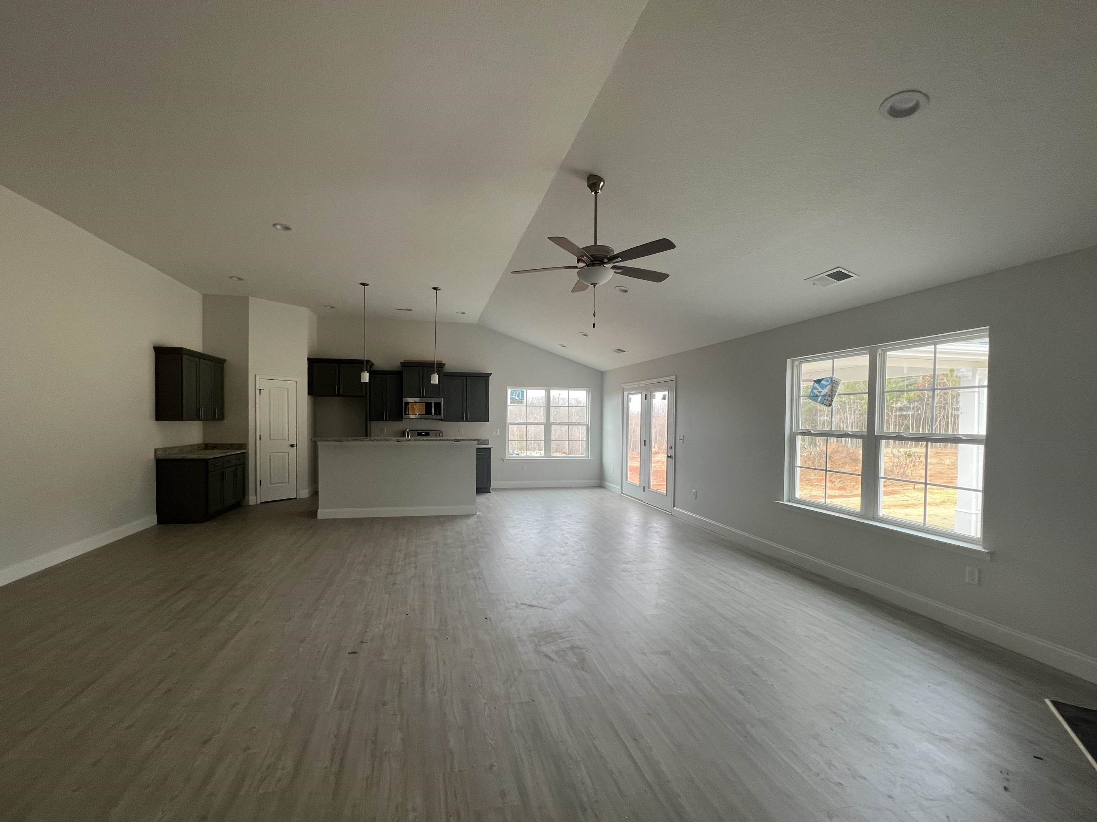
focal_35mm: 14
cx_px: 511
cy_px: 427
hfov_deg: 101.9
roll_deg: -0.2
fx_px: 444
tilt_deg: -0.4
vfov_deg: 85.6
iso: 64
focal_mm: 1.57
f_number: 1.8
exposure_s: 1/120
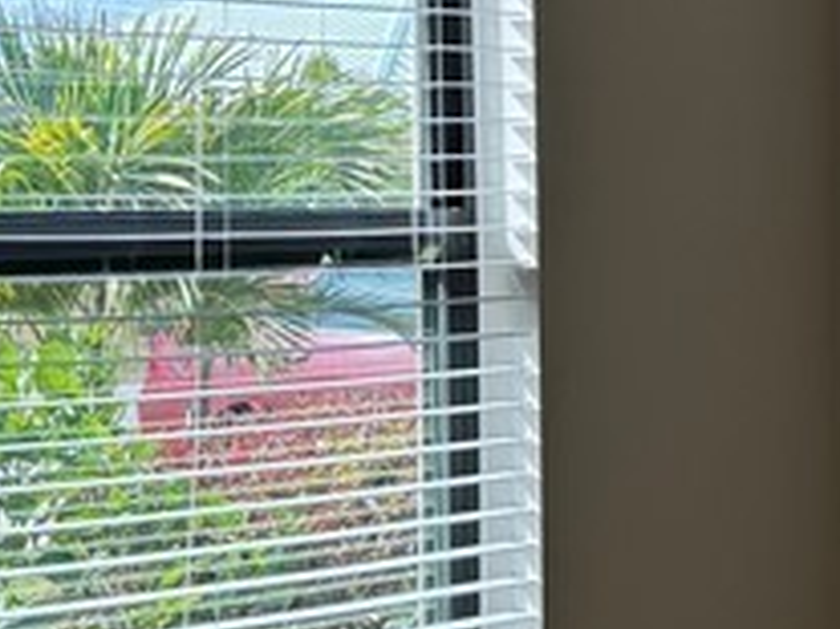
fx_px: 2886
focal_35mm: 119
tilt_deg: -1.8
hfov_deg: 14.7
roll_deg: +0.3
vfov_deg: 12.4
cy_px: 227
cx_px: 1453
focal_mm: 6.76
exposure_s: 1/582
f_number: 1.78
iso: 80
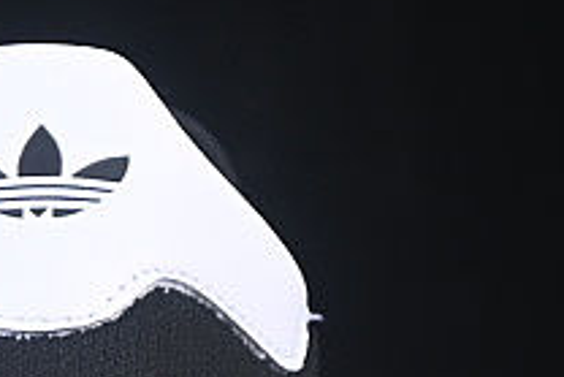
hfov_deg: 5.3
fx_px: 6098
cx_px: -182
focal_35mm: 389
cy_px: 130
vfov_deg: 3.5
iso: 160
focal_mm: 50
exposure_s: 1/60
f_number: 6.3
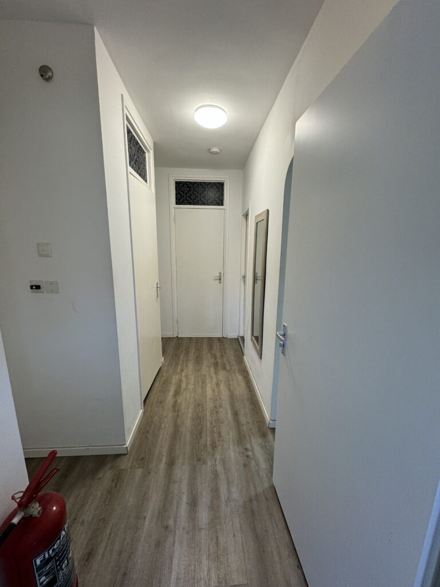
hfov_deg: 85.7
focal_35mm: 14
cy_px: 294
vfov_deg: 102.1
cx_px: 220
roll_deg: +0.1
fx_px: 237
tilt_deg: -11.1
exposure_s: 1/100
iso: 160
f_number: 2.2
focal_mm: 2.22
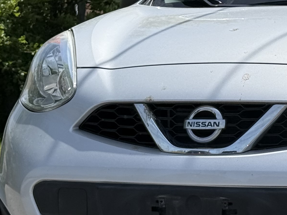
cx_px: 300
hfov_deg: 12.0
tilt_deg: -2.8
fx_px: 1352
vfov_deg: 9.1
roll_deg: +0.0
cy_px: 82
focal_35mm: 163
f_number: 1.78
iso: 80
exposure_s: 1/6536
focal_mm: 6.76
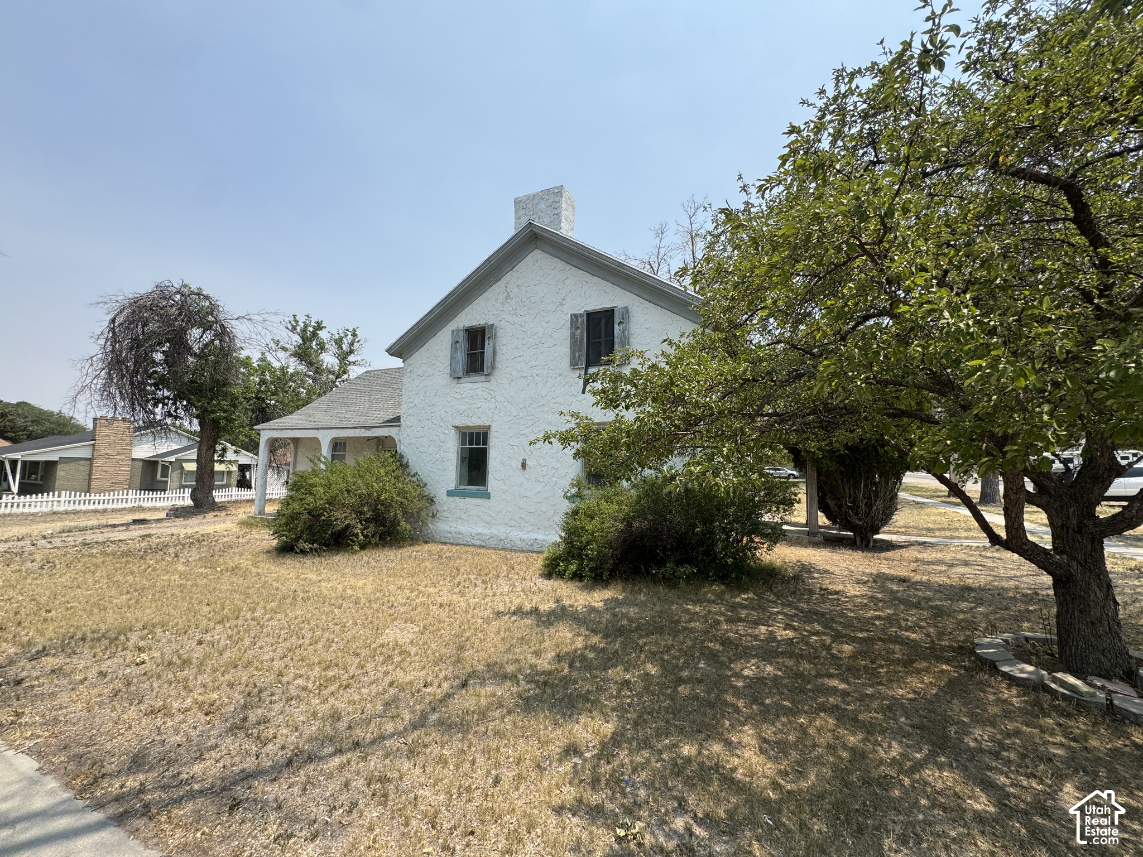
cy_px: 428
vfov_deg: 85.7
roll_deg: -1.0
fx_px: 462
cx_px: 572
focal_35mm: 14
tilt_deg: +5.6
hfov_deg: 102.1
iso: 50
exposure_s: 1/1567
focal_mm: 2.22
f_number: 2.2
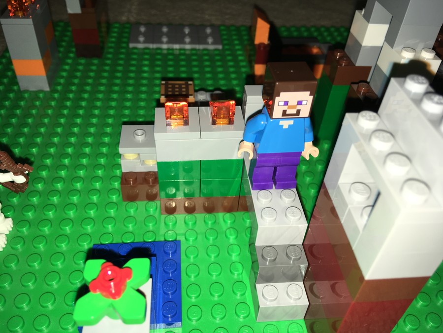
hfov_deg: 61.7
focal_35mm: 29
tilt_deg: -43.3
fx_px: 371
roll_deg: -4.3
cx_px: 222
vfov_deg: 48.2
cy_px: 166
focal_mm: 4.15
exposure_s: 1/129
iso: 25
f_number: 2.2
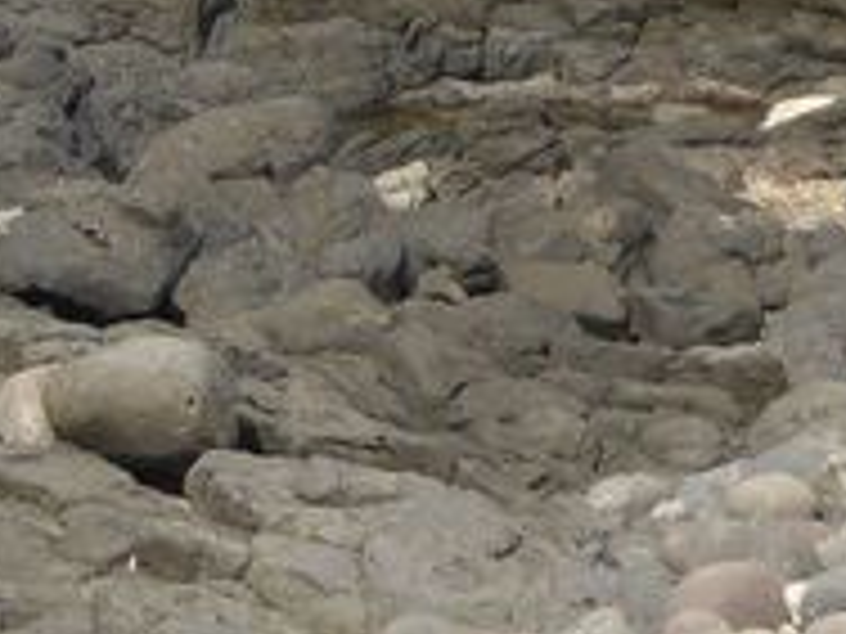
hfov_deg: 7.0
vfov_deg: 5.3
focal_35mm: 277
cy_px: -355
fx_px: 6770
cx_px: -684
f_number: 4.3
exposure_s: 1/400
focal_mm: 10.9
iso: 80
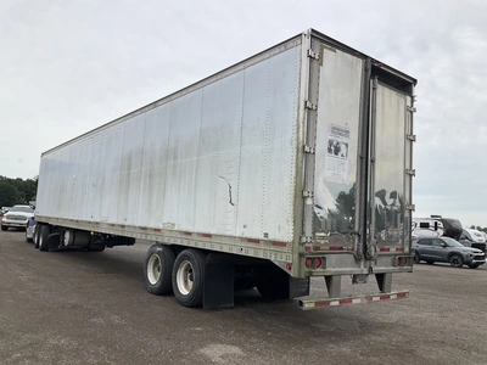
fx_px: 408
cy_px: 182
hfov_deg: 61.7
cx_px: 244
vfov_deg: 48.2
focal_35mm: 29
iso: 25
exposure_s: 1/2058
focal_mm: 3
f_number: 1.8
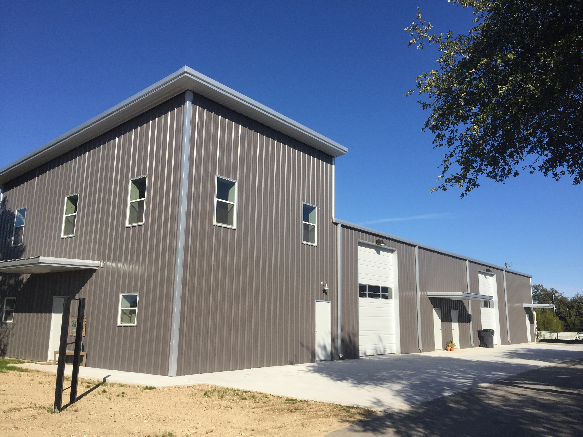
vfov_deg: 48.2
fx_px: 488
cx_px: 292
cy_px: 218
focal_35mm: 29
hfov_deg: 61.7
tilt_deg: +11.4
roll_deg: -2.7
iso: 32
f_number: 2.2
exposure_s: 1/3300
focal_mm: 4.15
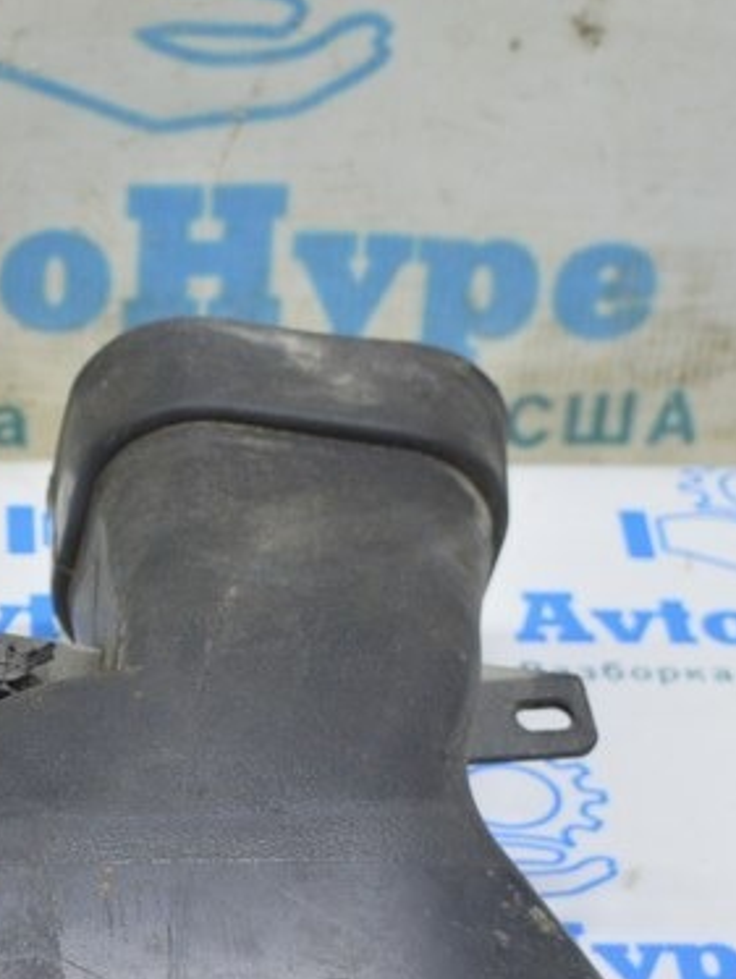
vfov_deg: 14.6
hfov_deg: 10.9
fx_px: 3794
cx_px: -165
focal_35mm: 134
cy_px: 828
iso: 400
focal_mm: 34
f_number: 5.6
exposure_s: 1/20
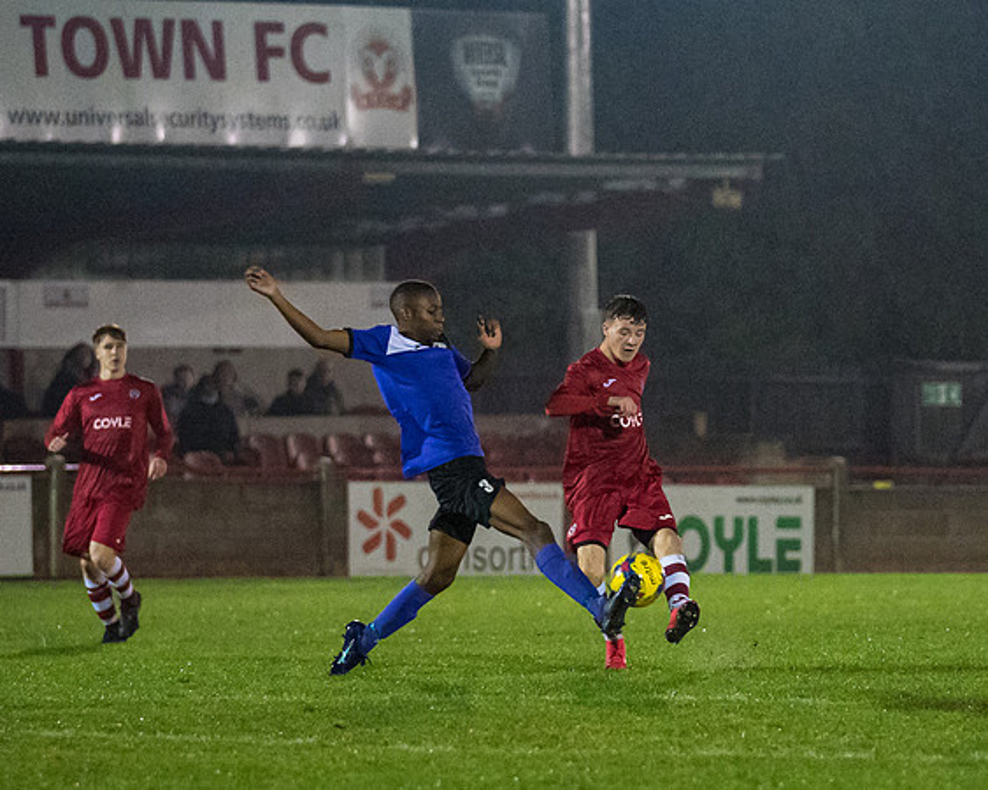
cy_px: 475
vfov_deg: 5.3
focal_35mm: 290
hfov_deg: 6.7
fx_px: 8491
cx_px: 600
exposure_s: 1/1250
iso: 6400
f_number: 2.8
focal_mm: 137
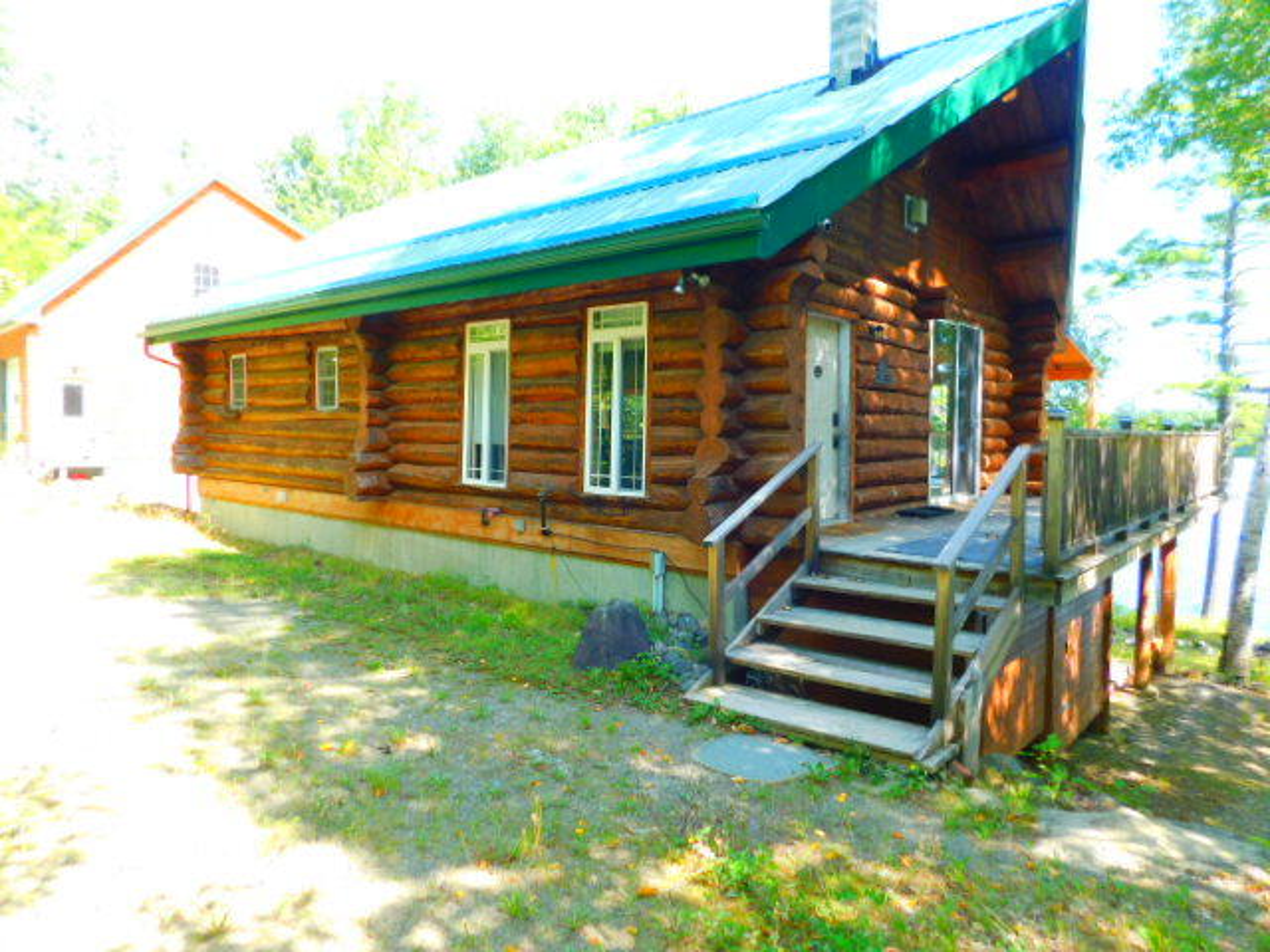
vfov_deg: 58.9
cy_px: 476
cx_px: 635
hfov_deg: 73.9
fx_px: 844
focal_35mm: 23
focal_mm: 4
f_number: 3
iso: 125
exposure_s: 1/125
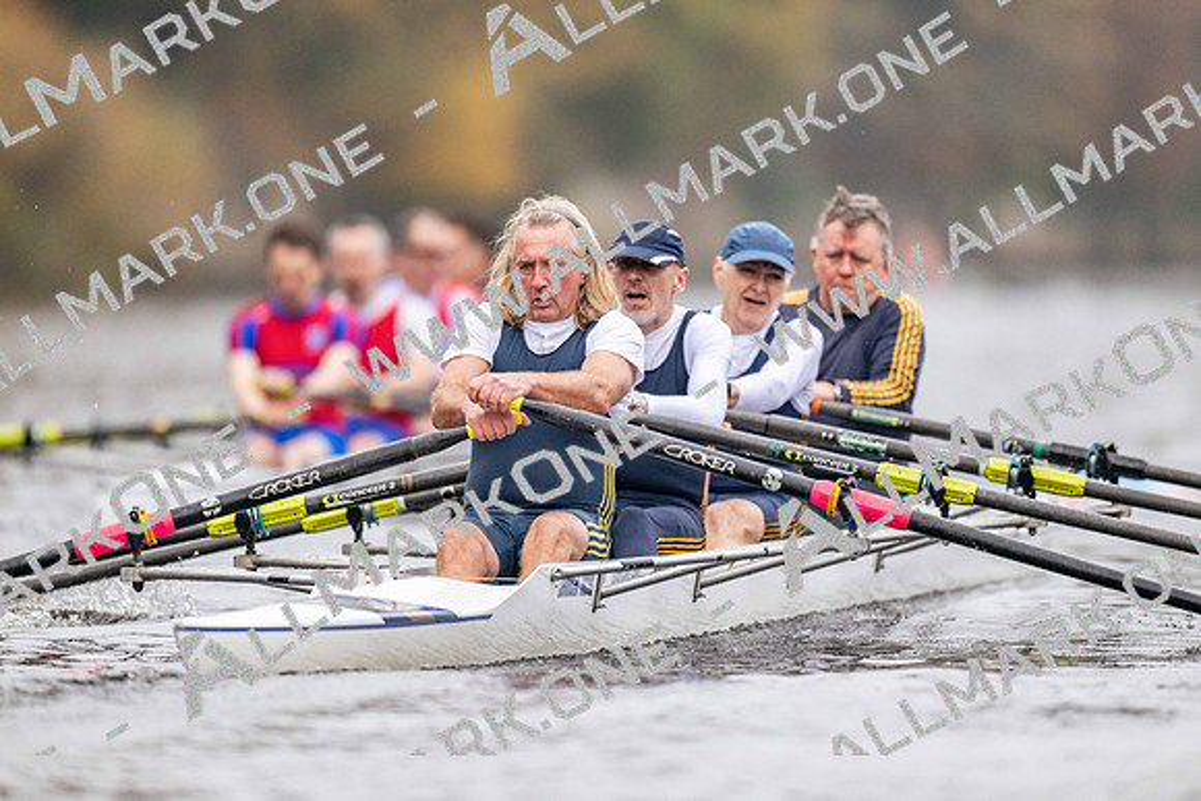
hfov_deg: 3.4
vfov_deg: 2.3
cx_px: 600
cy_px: 400
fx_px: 20020
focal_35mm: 600
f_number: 4
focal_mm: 600
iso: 4500
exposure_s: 1/2500
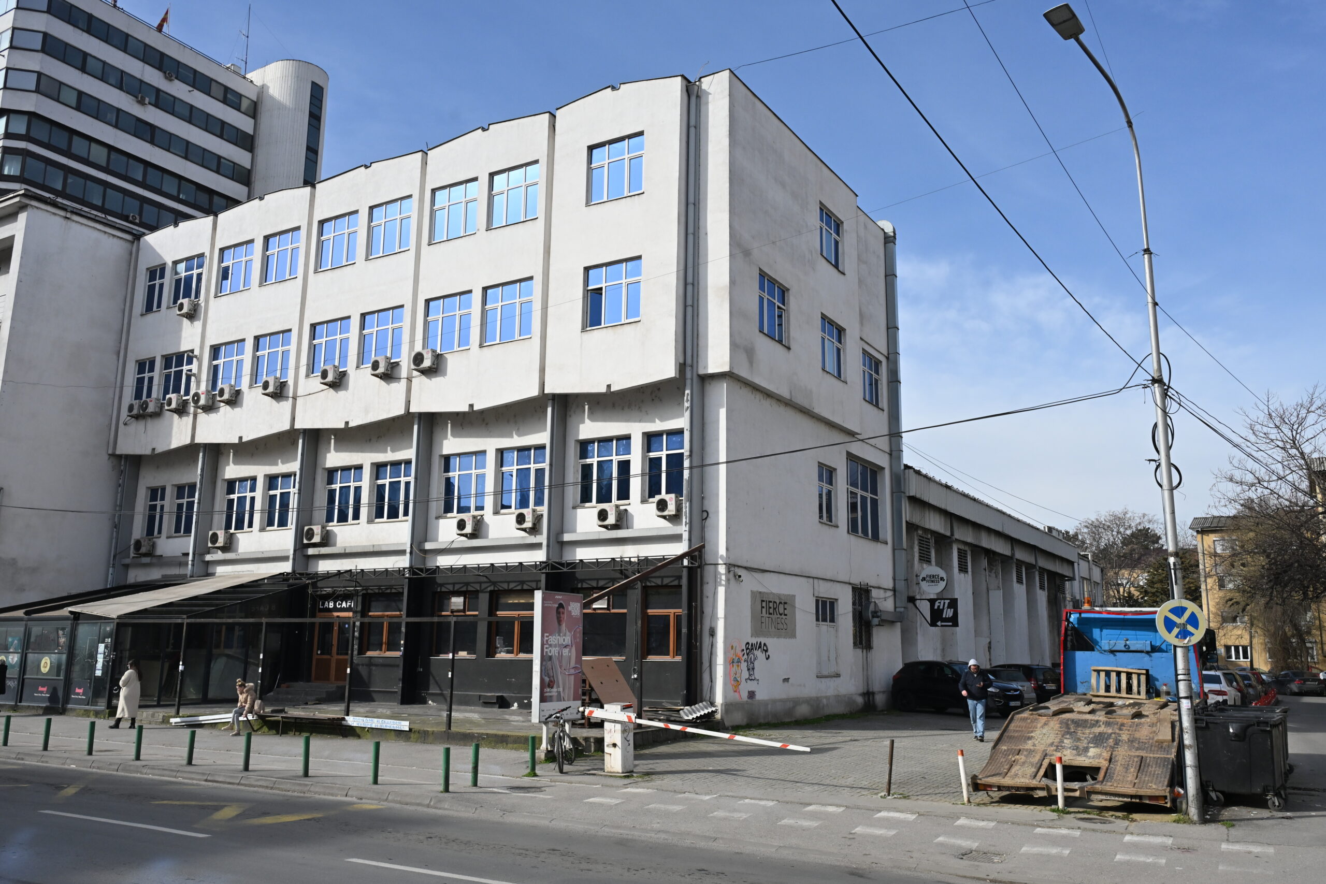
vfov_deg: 45.7
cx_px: 663
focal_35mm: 28
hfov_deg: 64.6
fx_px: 1050
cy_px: 442
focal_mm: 28.5
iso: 1000
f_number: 8
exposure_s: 1/3200
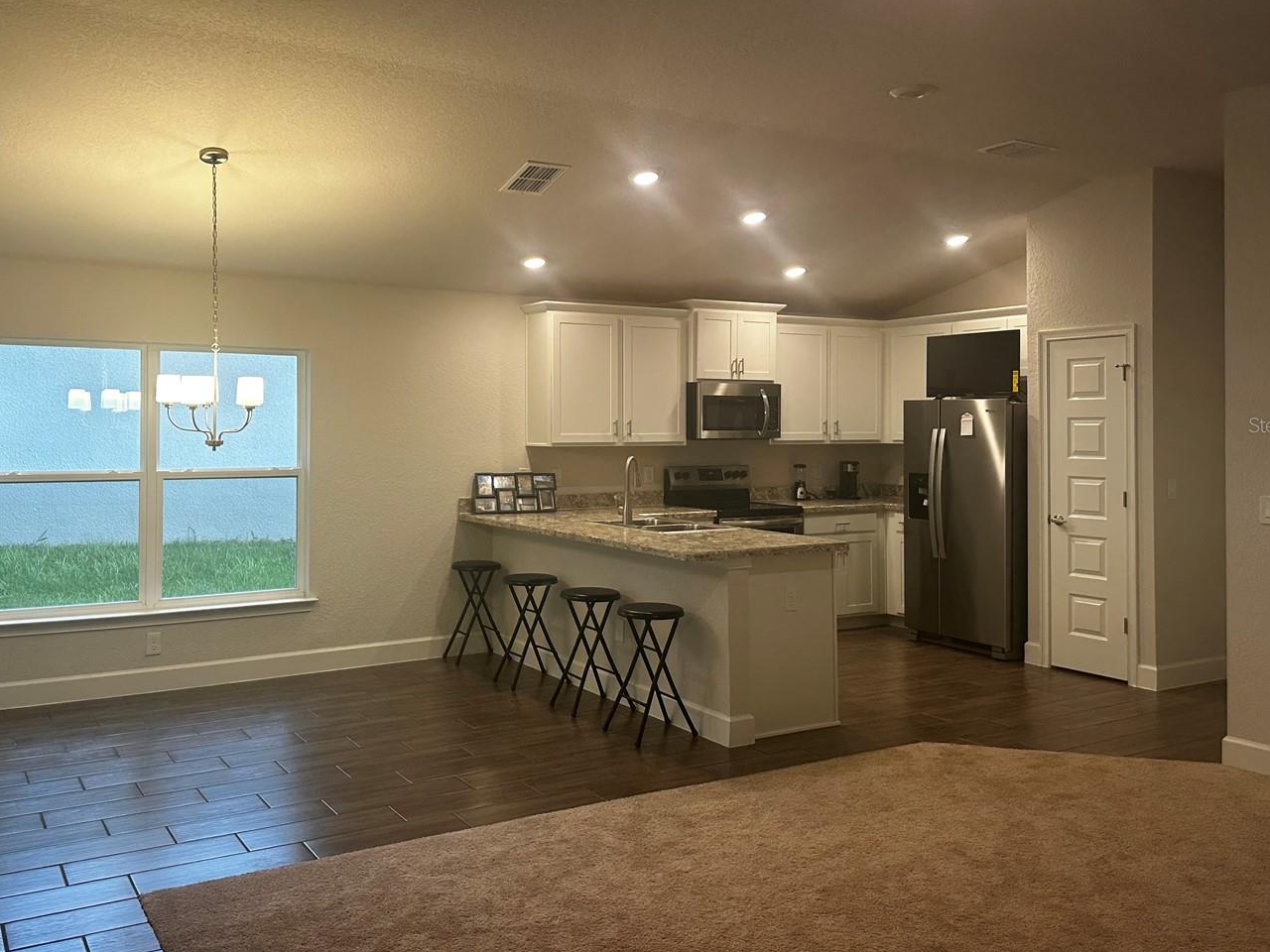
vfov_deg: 46.7
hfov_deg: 59.7
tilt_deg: +1.1
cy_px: 424
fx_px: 1101
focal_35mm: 30
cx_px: 549
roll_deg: -1.2
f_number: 1.78
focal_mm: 6.86
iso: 160
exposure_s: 1/120
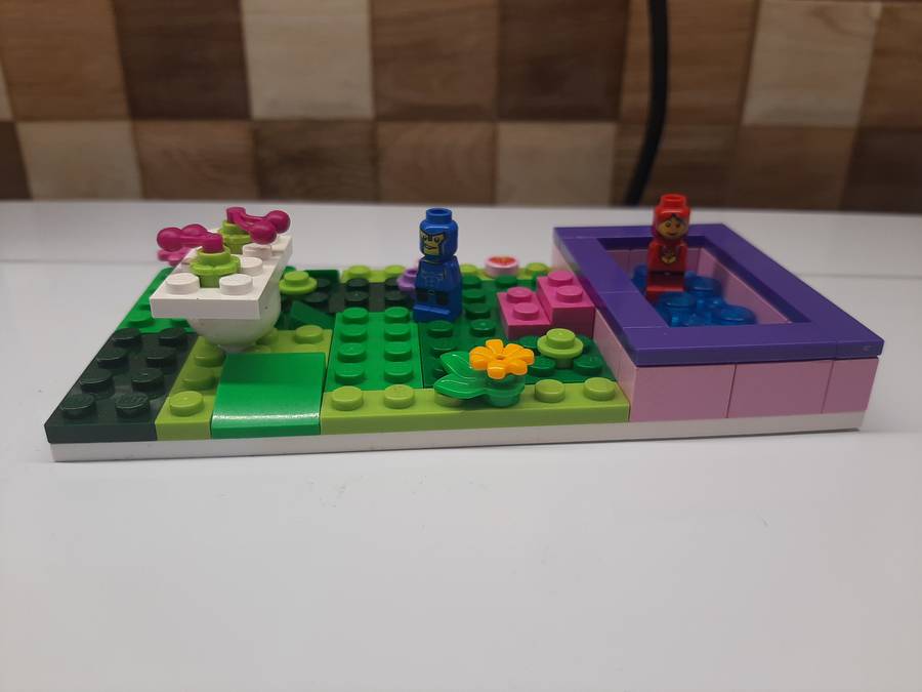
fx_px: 719
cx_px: 461
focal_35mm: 27
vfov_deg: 51.4
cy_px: 346
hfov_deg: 65.3
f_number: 1.7
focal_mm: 3.93
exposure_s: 1/100
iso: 50
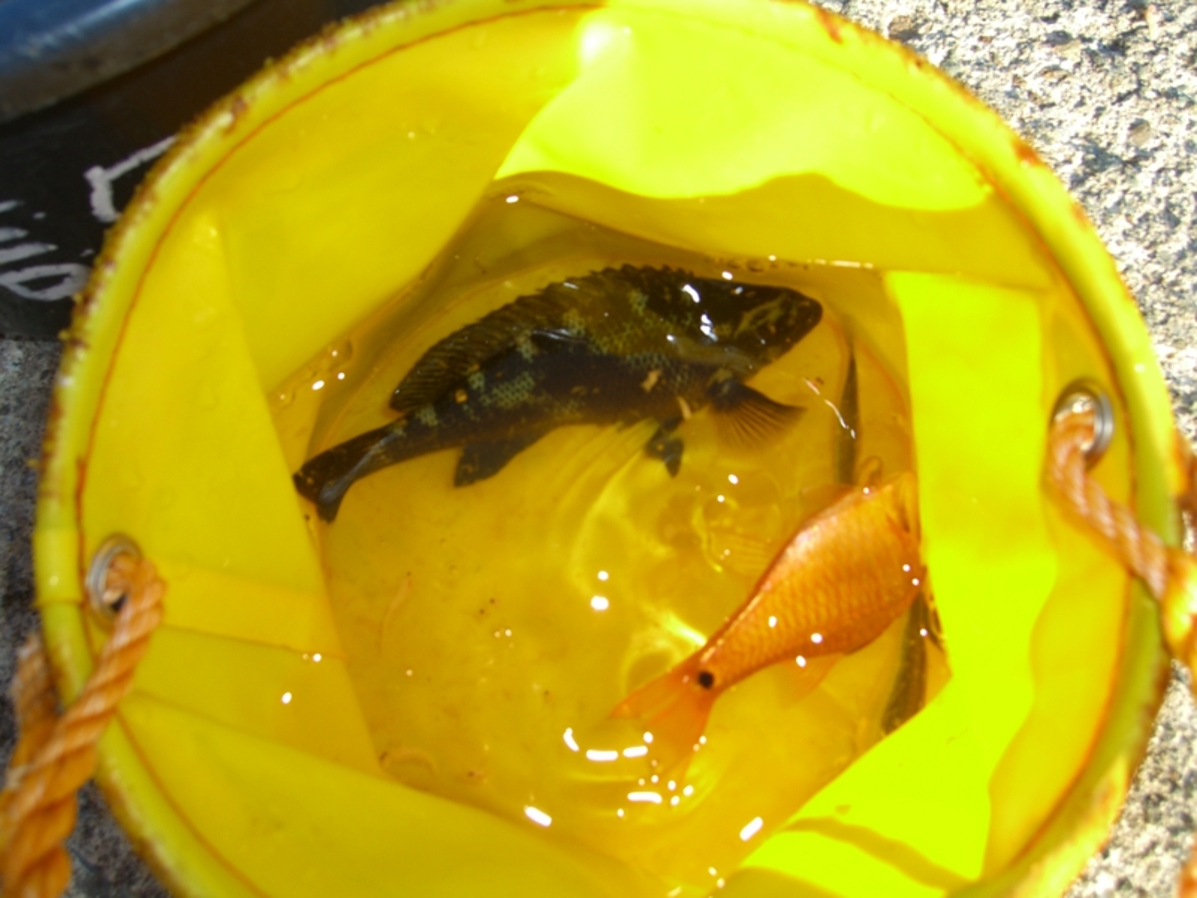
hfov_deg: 49.0
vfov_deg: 37.7
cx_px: 598
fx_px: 1314
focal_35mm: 38
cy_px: 449
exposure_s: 1/200
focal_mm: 7.9
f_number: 4
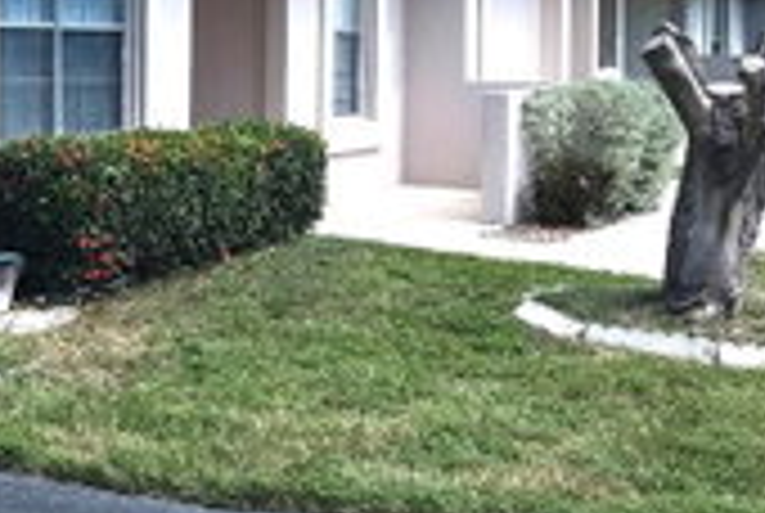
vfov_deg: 18.5
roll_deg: -0.4
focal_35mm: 73
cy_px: 68
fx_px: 1554
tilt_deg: +0.1
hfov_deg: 25.1
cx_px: -137
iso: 20
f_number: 1.8
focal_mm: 3.99
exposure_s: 1/1126
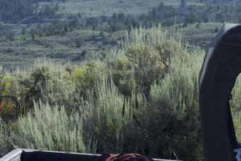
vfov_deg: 9.2
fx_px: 997
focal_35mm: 149
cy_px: 69
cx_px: -25
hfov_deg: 13.5
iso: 200
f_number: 9
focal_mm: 32
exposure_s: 1/320
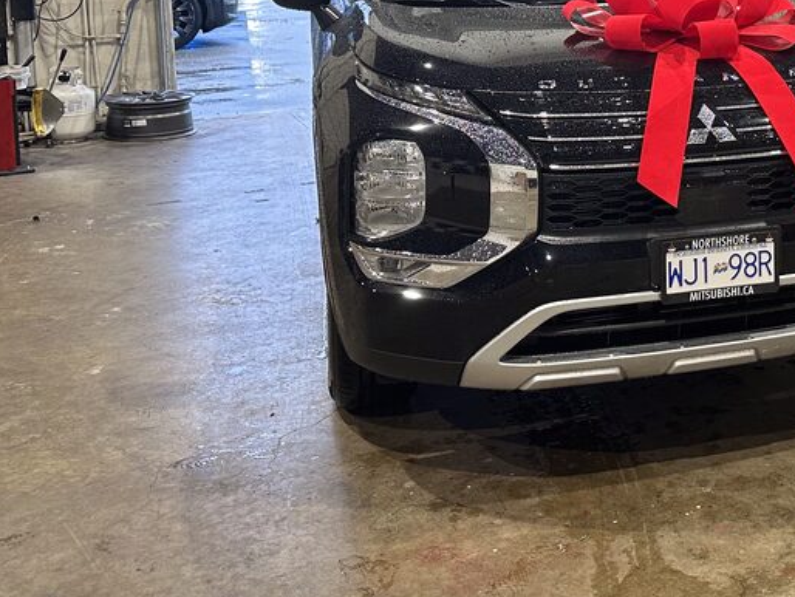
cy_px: 43
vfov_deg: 25.2
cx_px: 801
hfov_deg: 31.6
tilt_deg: -7.6
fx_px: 1287
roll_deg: +0.4
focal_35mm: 56
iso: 125
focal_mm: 6.86
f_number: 1.78
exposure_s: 1/60
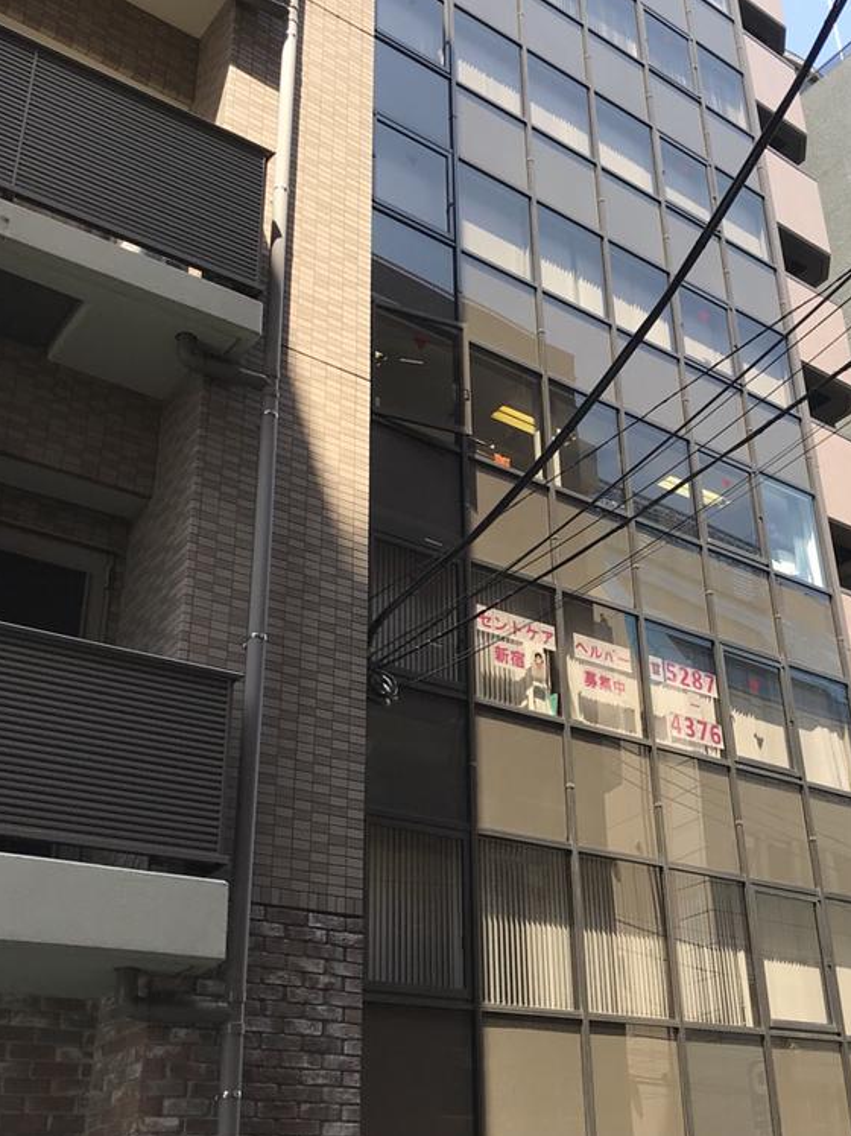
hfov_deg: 35.6
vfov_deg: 46.8
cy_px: 580
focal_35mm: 40
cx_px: 576
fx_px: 1312
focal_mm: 3.99
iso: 20
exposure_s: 1/736
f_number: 1.8
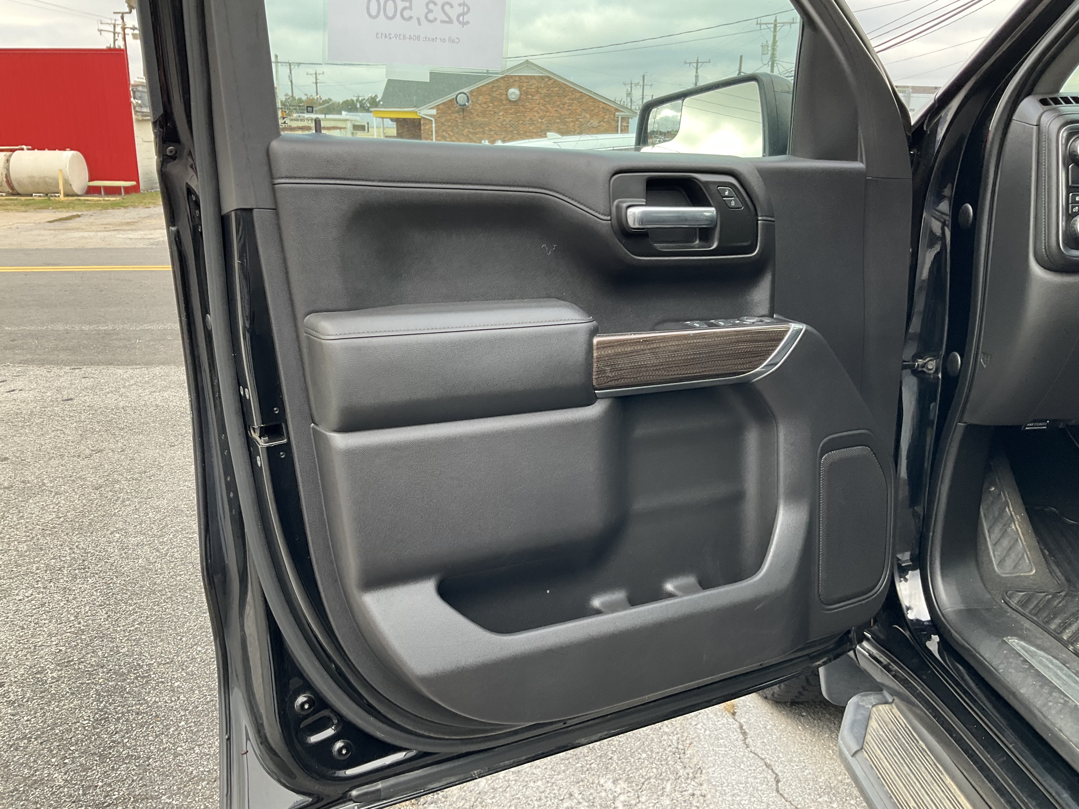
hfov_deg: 61.7
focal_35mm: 29
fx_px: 904
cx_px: 540
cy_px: 404
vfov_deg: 48.2
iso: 25
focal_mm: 3
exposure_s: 1/134
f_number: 1.8
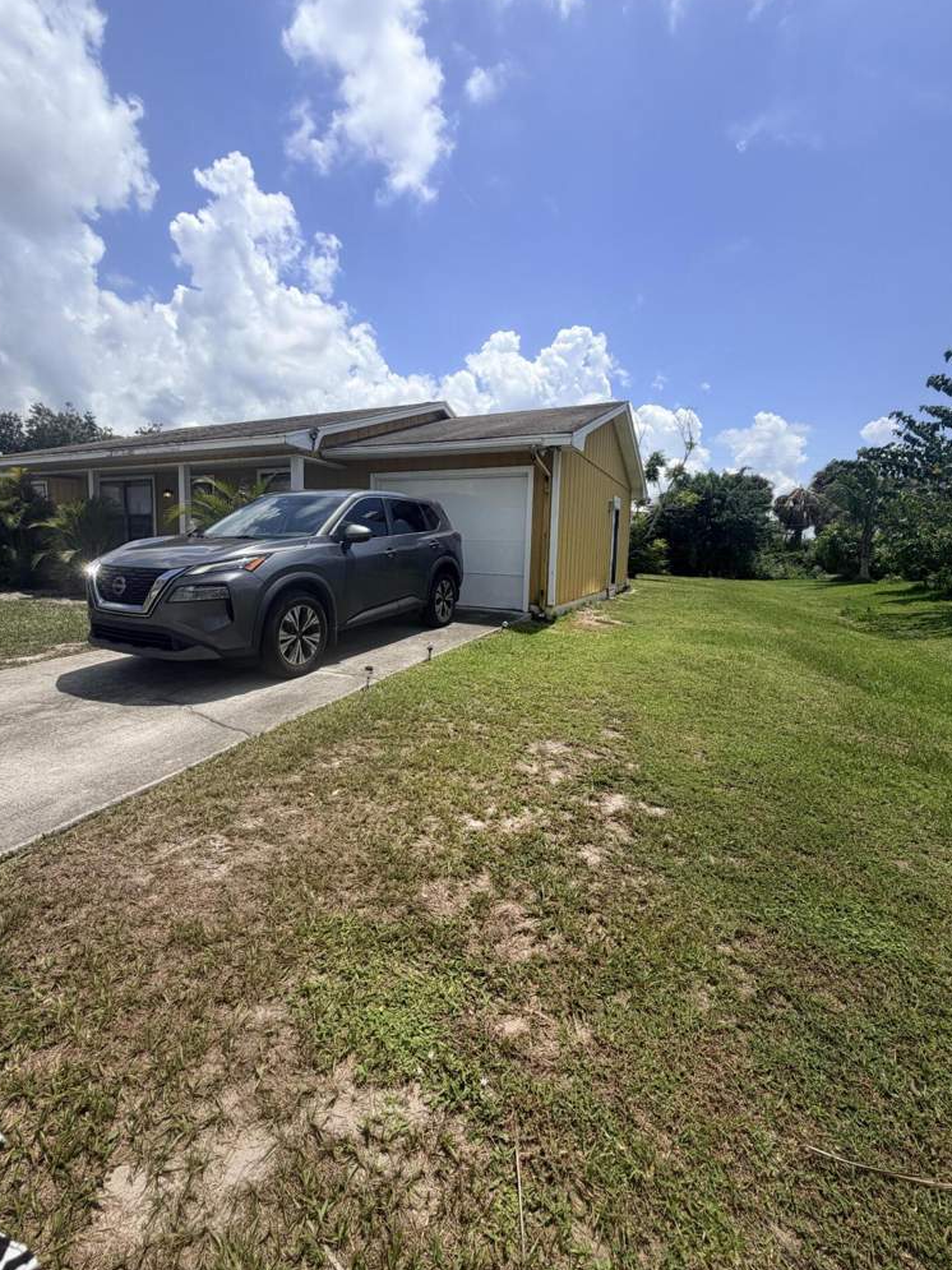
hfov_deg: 81.7
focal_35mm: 15
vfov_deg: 98.1
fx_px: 550
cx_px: 449
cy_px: 606
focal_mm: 2.22
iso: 25
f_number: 2.2
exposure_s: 1/1399
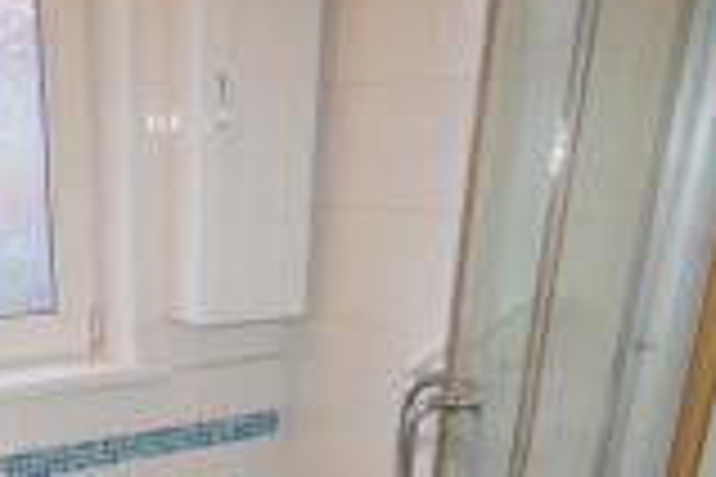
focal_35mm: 45
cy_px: 542
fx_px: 895
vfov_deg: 27.1
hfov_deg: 42.5
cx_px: 198
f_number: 4
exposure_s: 1/60
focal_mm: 10
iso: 800
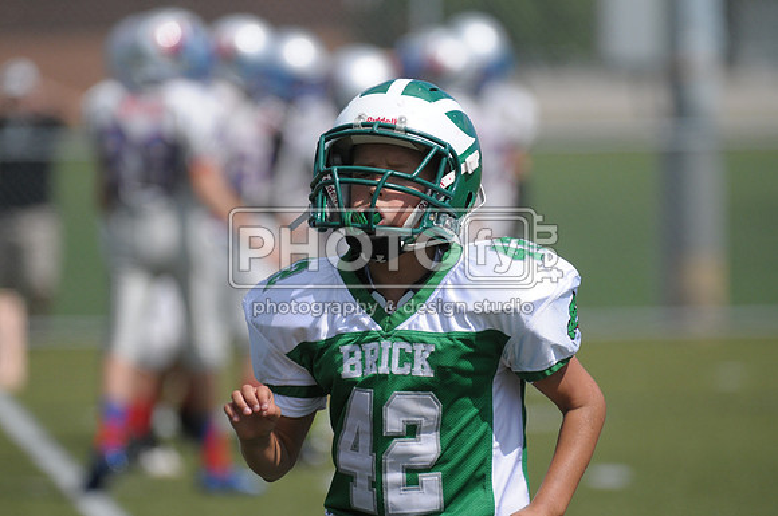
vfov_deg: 3.0
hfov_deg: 4.6
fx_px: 9711
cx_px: 389
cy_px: 258
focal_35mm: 450
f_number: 4
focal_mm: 300
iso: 500
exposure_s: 1/5000
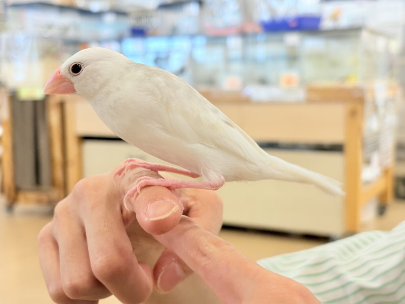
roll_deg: +2.3
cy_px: 152
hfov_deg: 36.8
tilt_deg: -5.2
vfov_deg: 28.0
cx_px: 202
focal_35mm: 52
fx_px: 608
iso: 40
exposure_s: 1/50
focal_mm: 5.96
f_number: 1.6
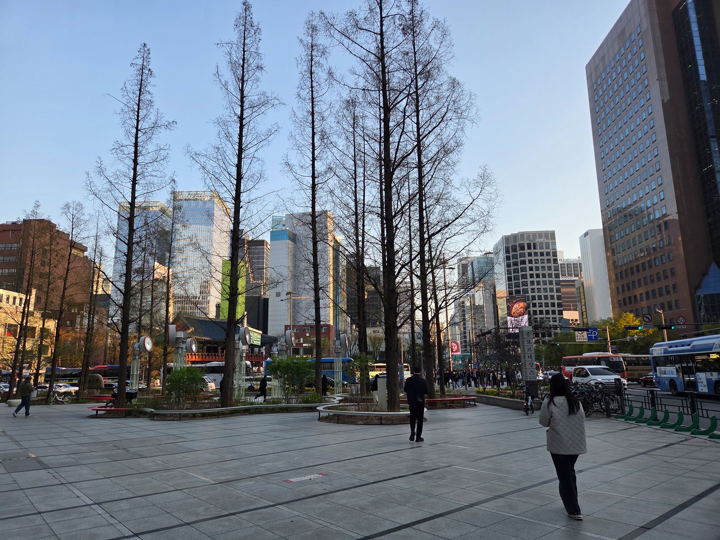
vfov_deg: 58.9
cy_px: 270
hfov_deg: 73.9
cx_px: 360
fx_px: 478
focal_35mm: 23
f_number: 1.8
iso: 80
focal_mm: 5.4
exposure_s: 1/1044
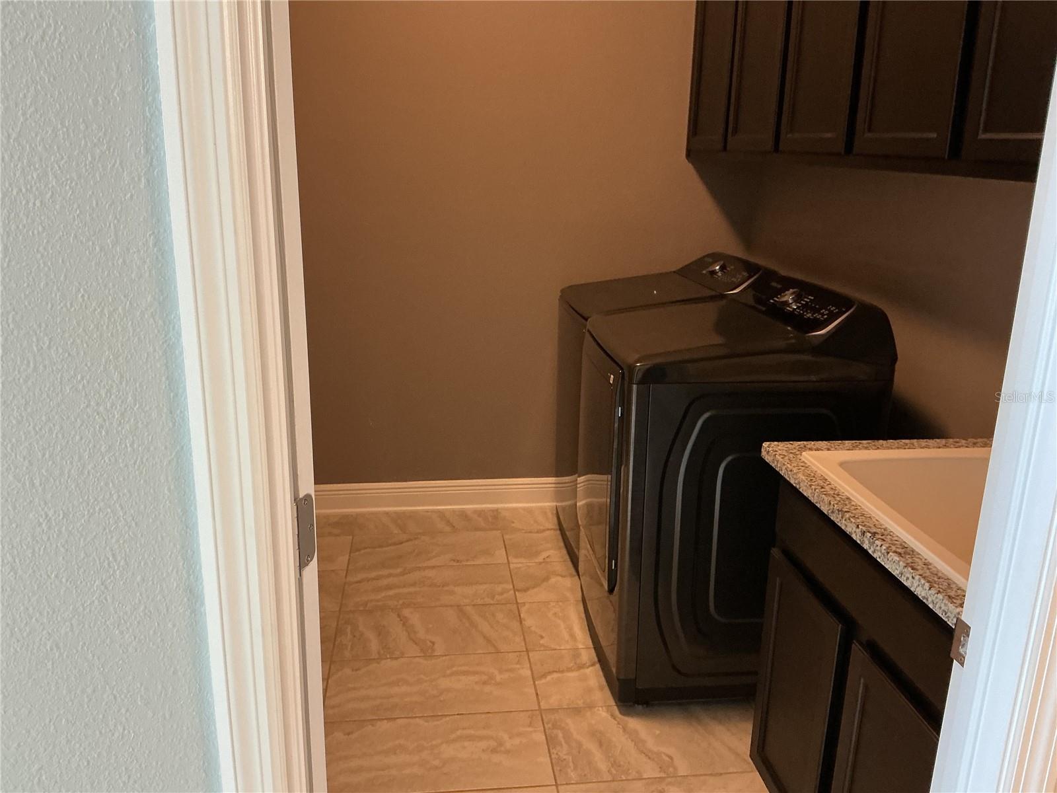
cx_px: 528
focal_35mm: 29
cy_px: 396
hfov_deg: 61.7
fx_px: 886
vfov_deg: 48.2
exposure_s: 1/40
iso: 200
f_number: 1.8
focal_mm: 3
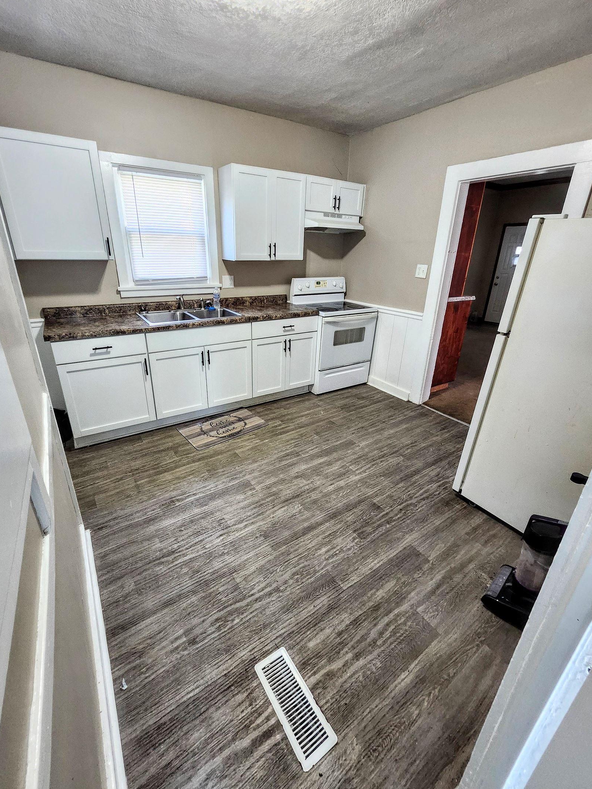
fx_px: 319
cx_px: 287
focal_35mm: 14
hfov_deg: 85.7
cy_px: 380
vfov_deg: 102.0
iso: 320
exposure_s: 1/60
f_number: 2.2
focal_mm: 1.74
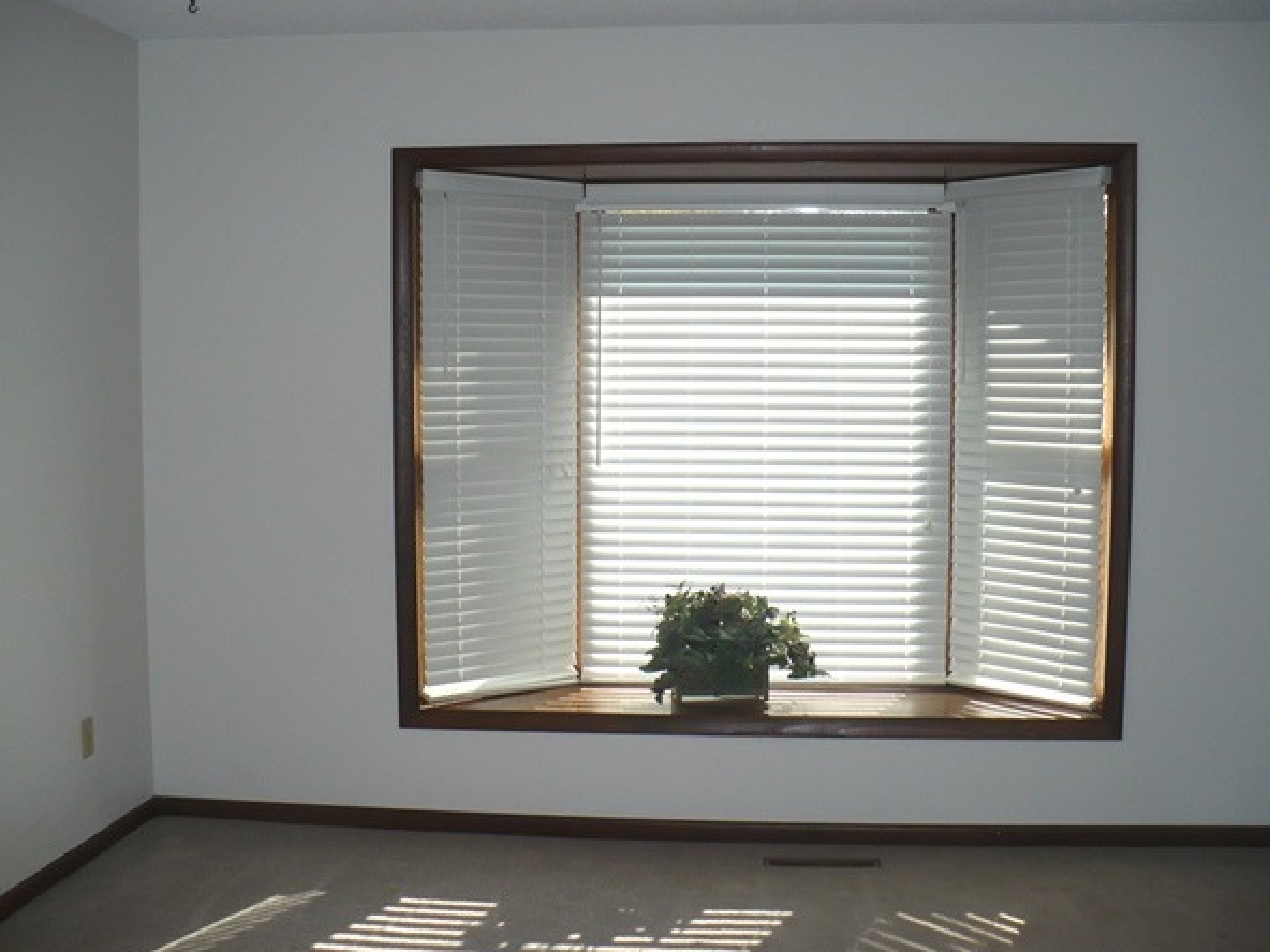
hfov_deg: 46.8
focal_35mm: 40
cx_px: 684
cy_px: 463
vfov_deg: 36.0
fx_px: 1468
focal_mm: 6.1
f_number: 2.8
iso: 100
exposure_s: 1/250
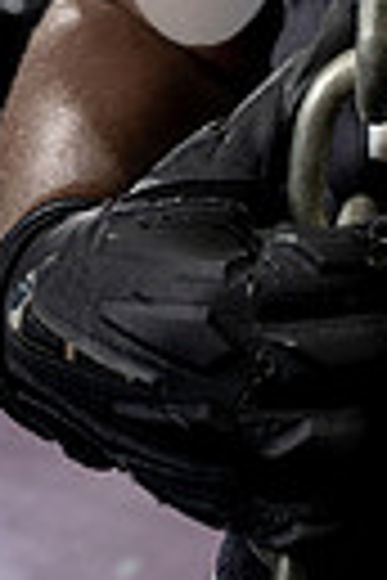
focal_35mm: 119
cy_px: -409
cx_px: 648
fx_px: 1919
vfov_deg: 15.2
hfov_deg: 10.9
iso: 640
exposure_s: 1/250
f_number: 4
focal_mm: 34
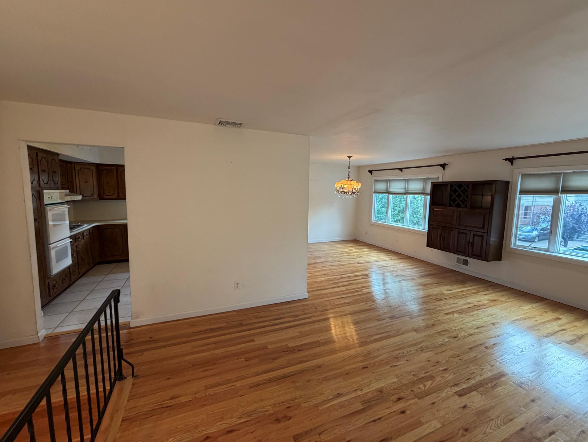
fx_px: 255
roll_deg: -1.1
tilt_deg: -5.5
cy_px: 216
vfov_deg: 81.8
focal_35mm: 15
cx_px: 299
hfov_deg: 98.2
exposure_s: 1/120
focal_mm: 2.22
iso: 250
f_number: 2.2
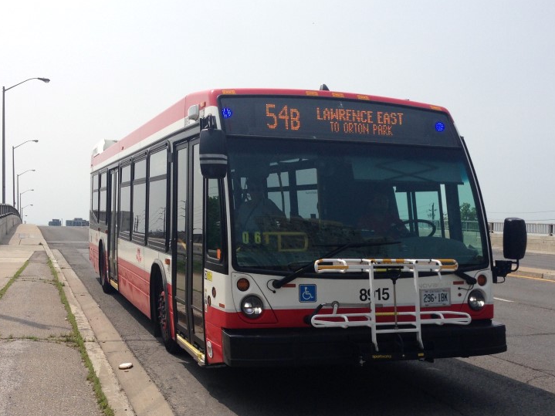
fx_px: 753
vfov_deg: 30.7
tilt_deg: -0.6
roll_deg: -2.6
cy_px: 267
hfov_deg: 40.4
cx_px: 287
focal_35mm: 47
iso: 50
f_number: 2.4
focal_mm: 4.12
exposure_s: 1/2463
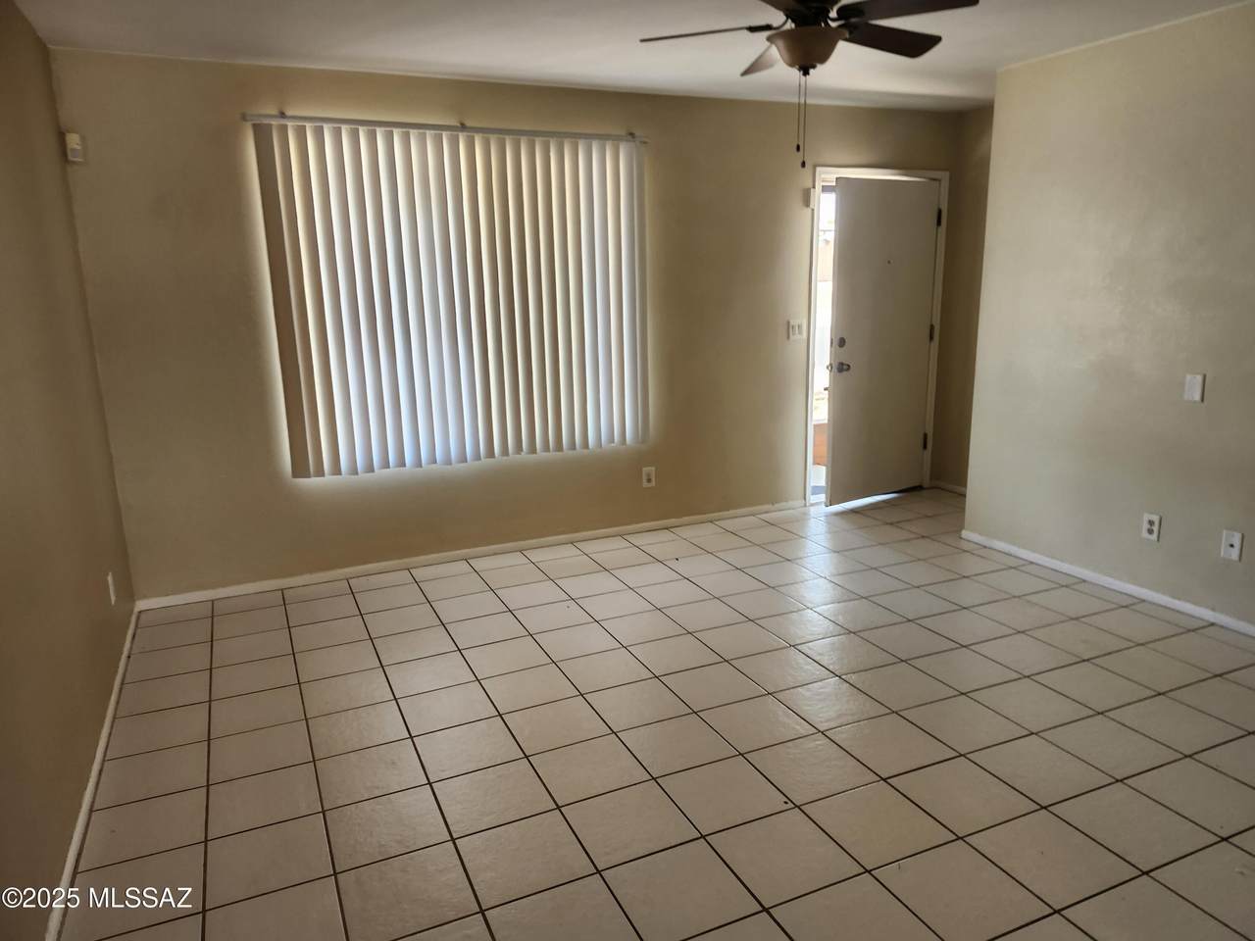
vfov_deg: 58.9
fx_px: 834
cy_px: 470
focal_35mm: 23
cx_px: 628
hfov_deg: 73.9
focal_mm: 5.54
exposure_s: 1/180
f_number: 1.8
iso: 125
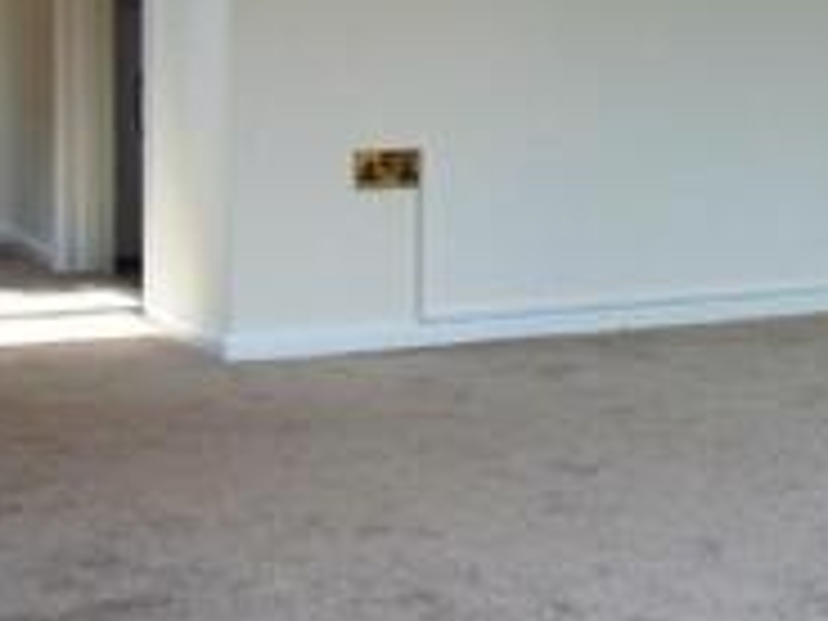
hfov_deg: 24.0
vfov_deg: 18.6
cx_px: 758
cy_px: 178
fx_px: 1890
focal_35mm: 79
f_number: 3
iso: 80
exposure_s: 1/125
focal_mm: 4.5
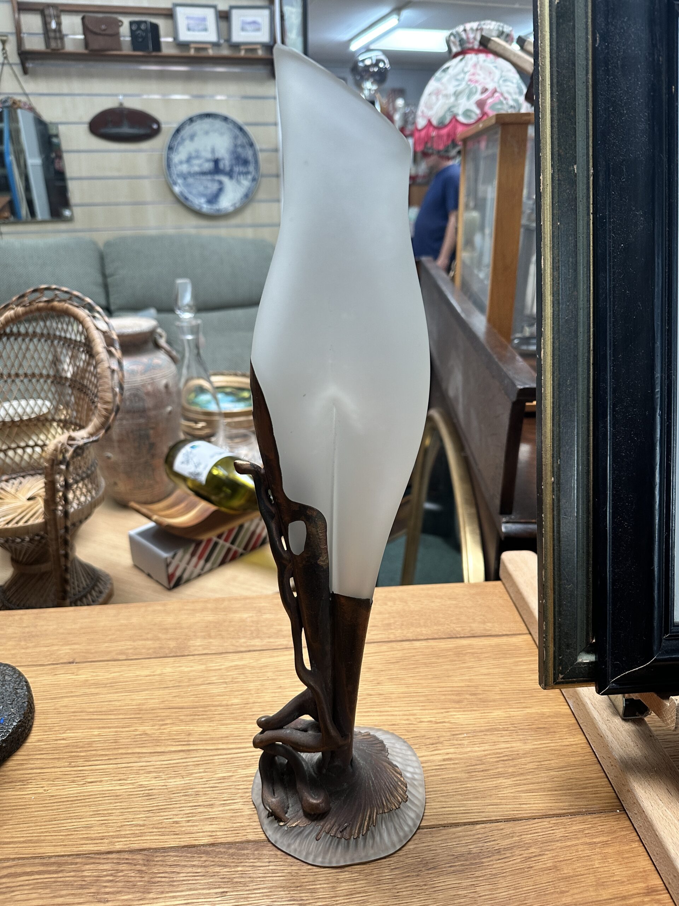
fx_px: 628
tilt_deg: -23.4
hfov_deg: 56.8
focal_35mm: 24
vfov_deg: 71.6
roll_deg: +0.9
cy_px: 453
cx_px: 340
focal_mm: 6.86
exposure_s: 1/121
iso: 160
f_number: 1.78
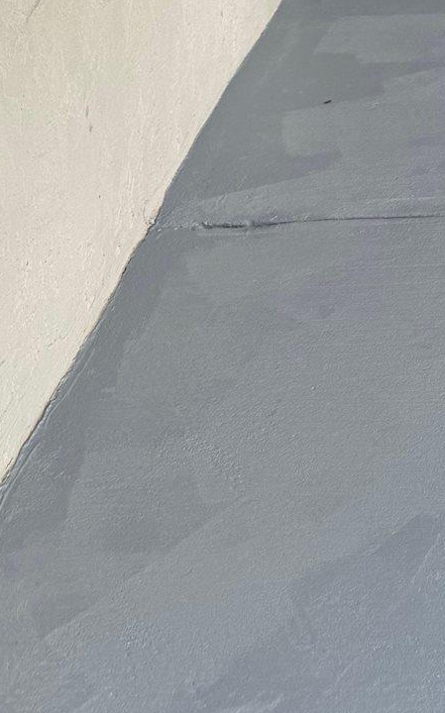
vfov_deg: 21.2
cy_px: -342
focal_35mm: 83
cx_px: 657
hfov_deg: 14.7
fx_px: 1611
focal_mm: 6.76
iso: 80
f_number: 1.78
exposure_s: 1/121
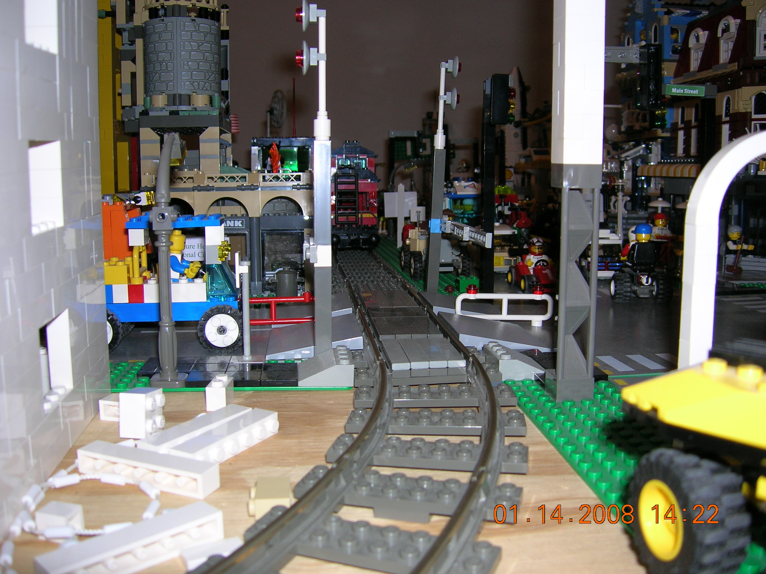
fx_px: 752
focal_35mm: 34
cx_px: 383
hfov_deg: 54.0
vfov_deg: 41.8
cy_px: 287
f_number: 2.9
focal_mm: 5.7
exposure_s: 1/60.1
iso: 50
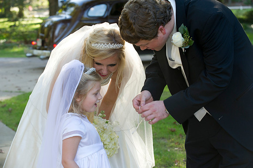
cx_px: 126
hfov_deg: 20.8
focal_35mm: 98
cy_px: 84
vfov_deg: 13.9
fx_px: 688
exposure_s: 1/125
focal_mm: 98
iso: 500
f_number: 5.6
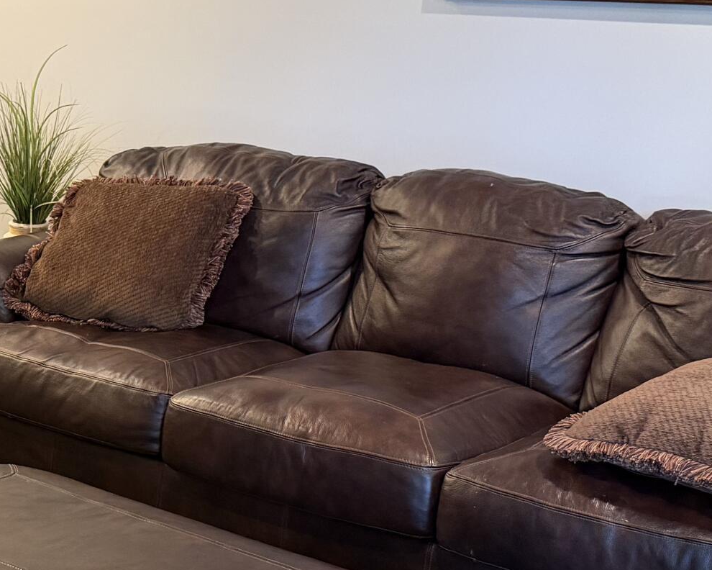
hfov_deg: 25.4
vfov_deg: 21.5
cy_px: 358
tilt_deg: -15.9
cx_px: -7
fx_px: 1496
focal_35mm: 71
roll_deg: -0.9
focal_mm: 6.76
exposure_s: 1/60
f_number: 1.78
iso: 400
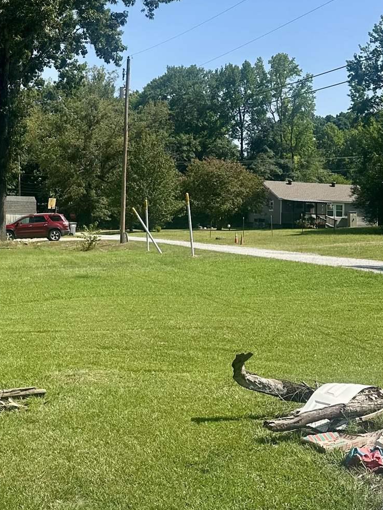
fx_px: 826
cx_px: 42
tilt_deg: +2.9
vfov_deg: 34.0
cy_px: 164
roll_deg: -3.7
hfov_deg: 25.4
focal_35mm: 56
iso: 80
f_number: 1.78
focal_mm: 6.86
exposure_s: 1/4016
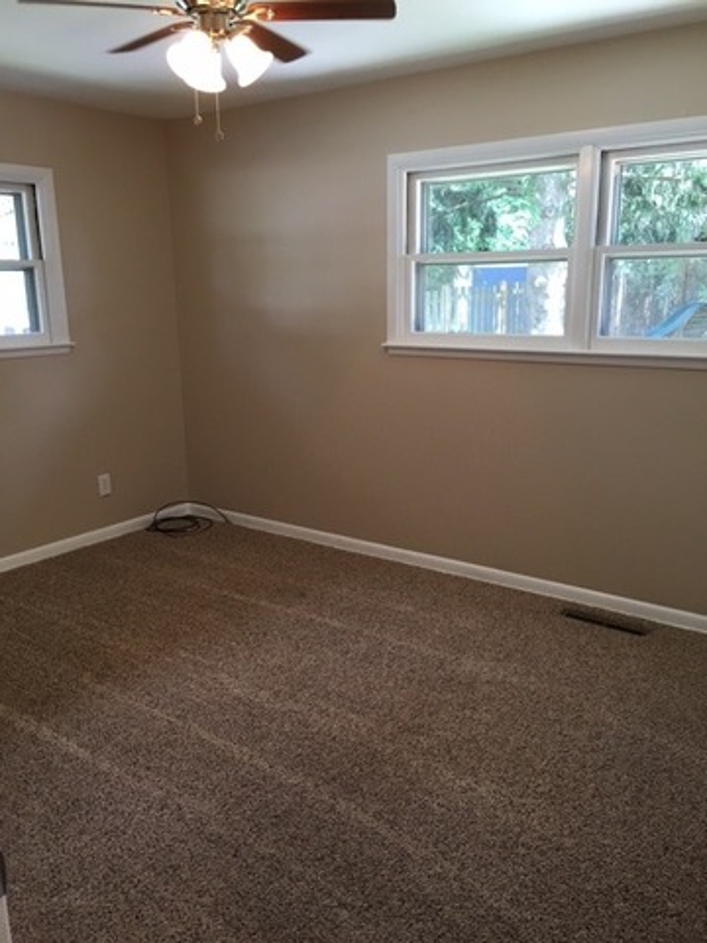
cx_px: 354
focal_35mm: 29
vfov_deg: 61.7
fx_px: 790
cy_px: 472
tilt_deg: -13.1
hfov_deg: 48.2
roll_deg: +1.3
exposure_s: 1/30
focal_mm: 4.15
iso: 40
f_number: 2.2
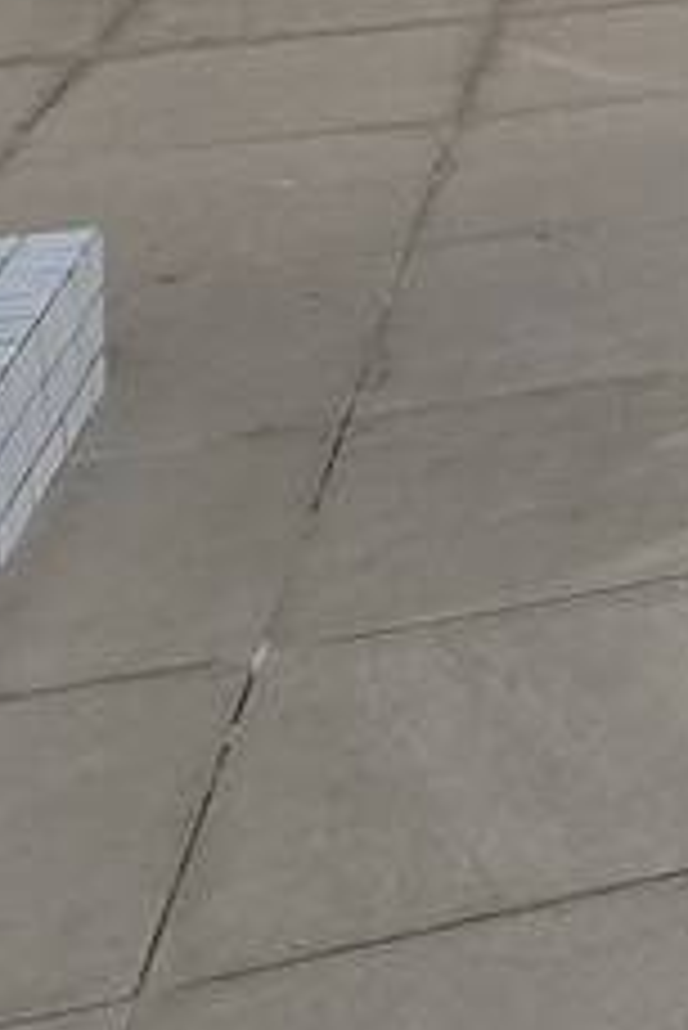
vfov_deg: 20.0
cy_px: -594
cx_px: 2226
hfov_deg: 10.2
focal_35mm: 85
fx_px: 2433
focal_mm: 2.2
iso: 50
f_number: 2.2
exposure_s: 1/3134
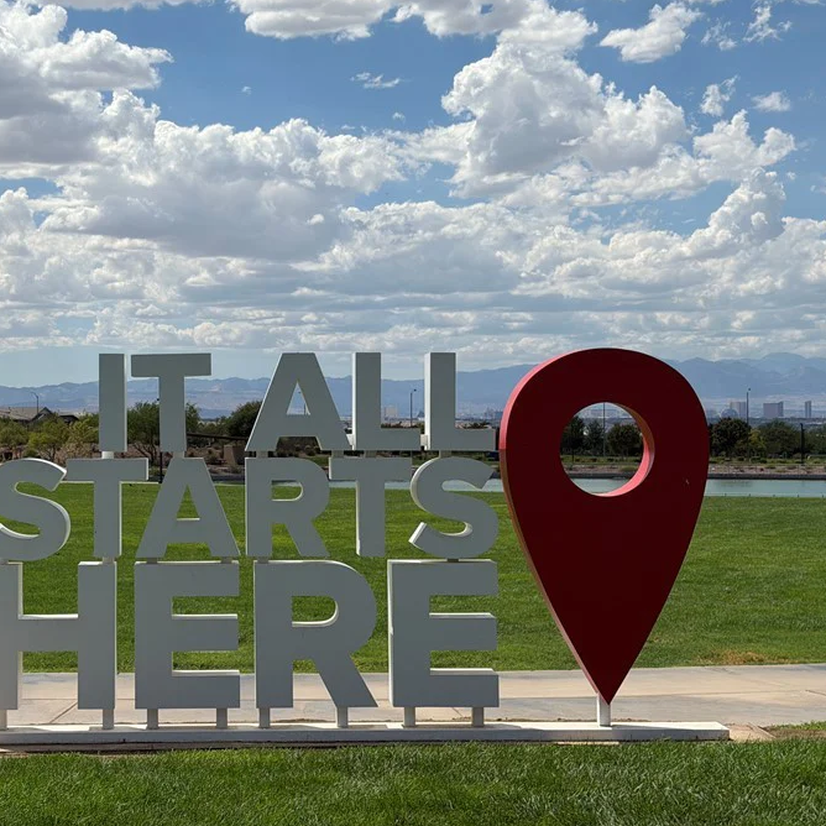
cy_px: 393
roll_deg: +0.7
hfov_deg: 26.2
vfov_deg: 26.5
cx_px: 226
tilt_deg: +0.8
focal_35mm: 65
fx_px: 1755
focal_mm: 6.76
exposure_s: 1/11364
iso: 64
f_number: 1.78
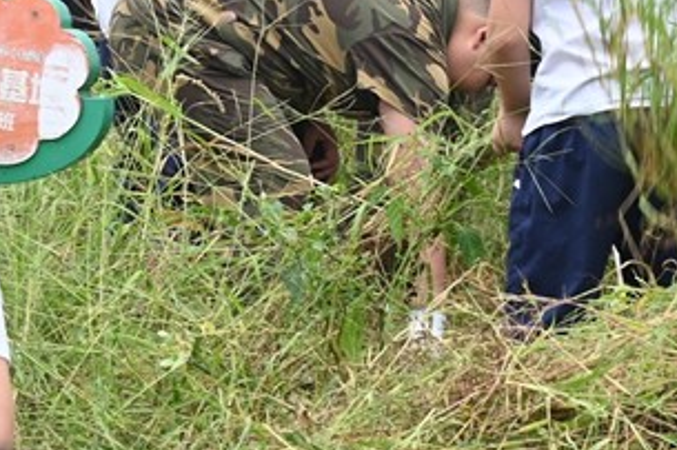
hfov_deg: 8.3
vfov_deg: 5.5
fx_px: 4680
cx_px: 493
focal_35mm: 249
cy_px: -4
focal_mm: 95
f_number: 7.1
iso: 250
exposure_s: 1/160
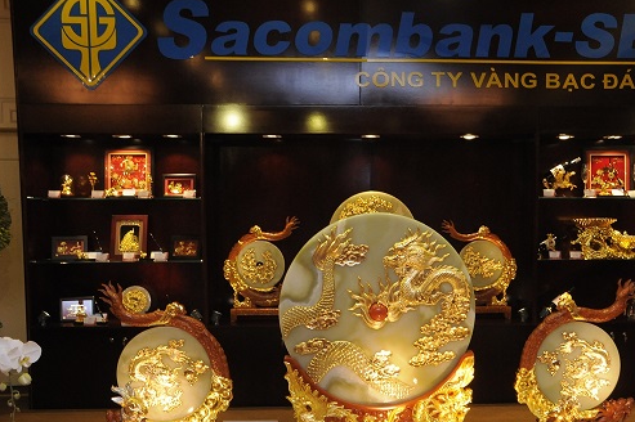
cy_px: 264
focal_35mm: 43
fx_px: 758
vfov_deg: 31.0
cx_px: 392
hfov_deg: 45.1
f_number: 8
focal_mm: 22
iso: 1250
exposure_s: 1/80
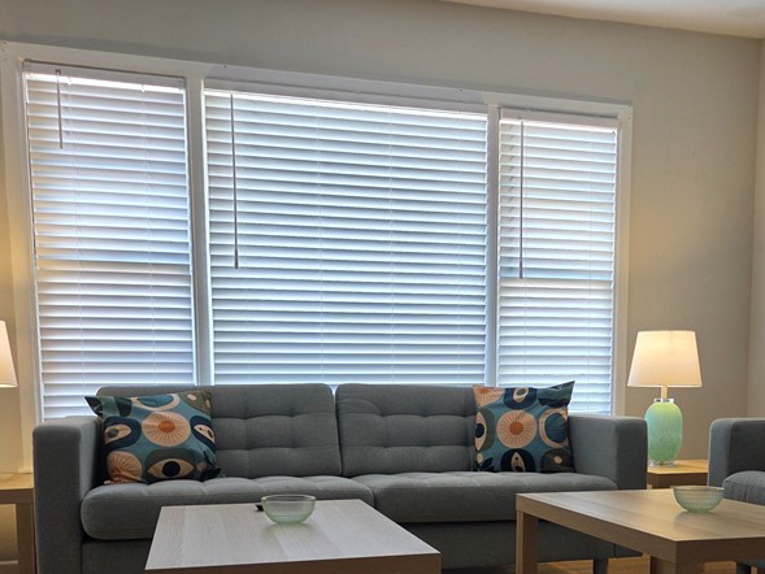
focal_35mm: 40
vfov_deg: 34.5
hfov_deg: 46.7
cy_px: 488
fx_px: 884
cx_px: 435
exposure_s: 1/120
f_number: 1.8
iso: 64
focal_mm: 5.4
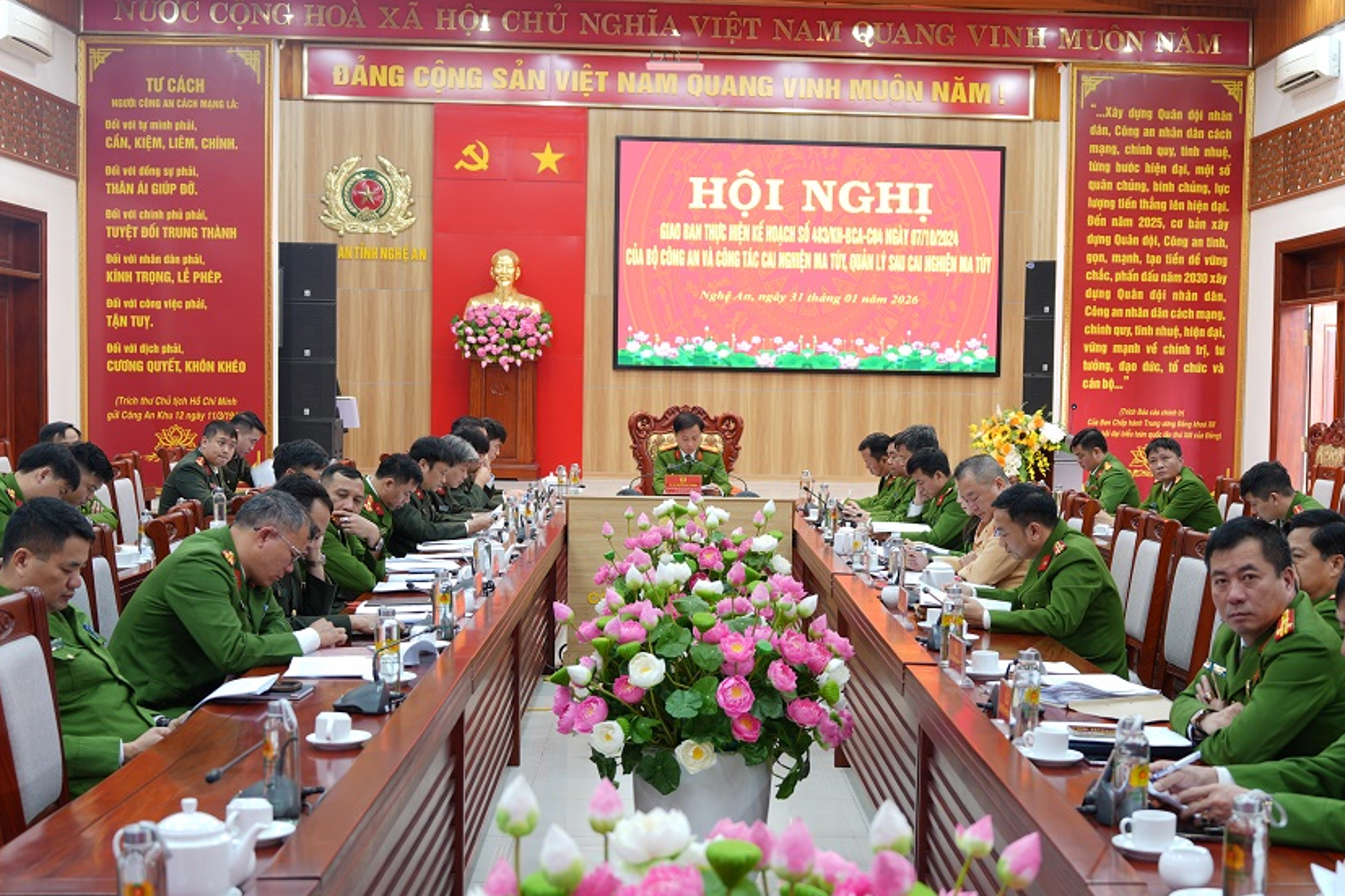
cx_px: 794
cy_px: 540
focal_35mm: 52
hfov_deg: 38.1
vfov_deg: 25.9
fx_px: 1942
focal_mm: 28
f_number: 2.8
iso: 80
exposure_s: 1/10
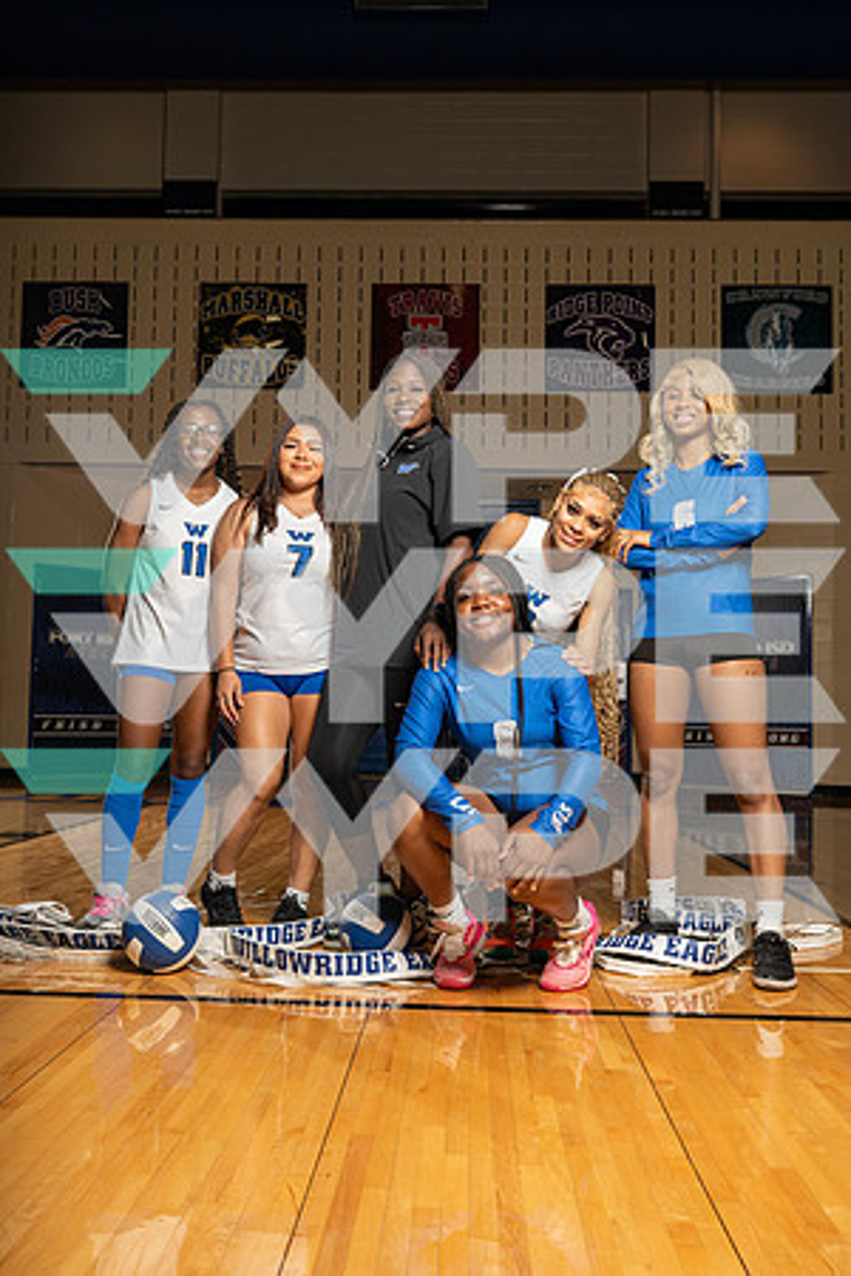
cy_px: 638
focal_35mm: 33
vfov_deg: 57.2
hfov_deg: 40.0
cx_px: 426
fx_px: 1170
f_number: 8
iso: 500
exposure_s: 1/250
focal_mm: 33
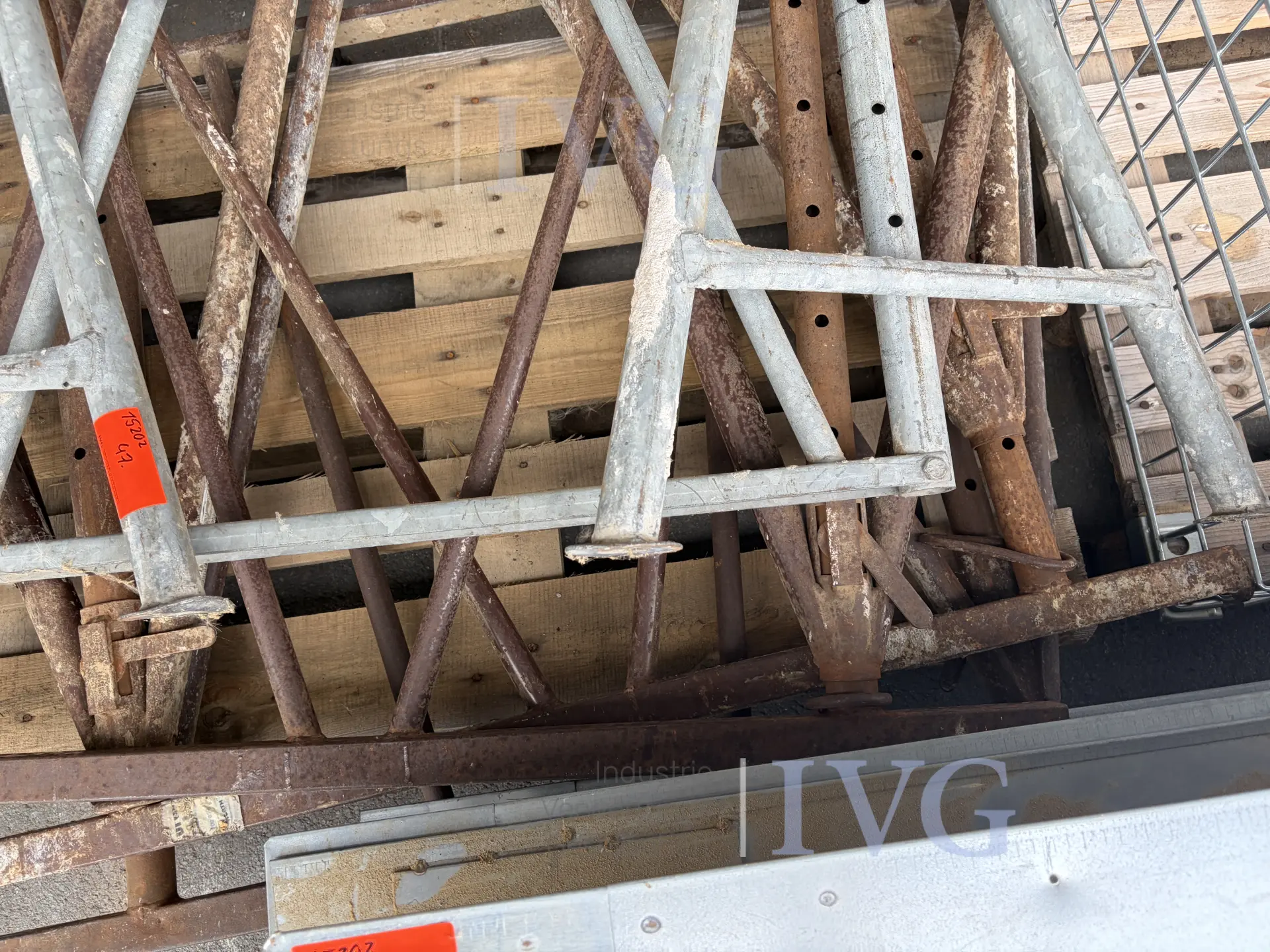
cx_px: 635
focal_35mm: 26
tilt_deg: -73.2
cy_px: 476
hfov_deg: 67.3
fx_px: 954
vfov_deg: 53.1
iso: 40
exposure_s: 1/198
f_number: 1.6
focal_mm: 5.96
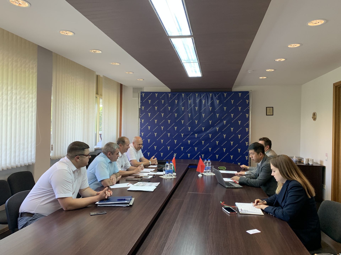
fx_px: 256
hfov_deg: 67.3
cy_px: 128
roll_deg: -1.3
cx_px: 170
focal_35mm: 26
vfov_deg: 53.1
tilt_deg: -0.3
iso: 80
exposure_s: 1/50
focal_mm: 4.25
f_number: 1.8
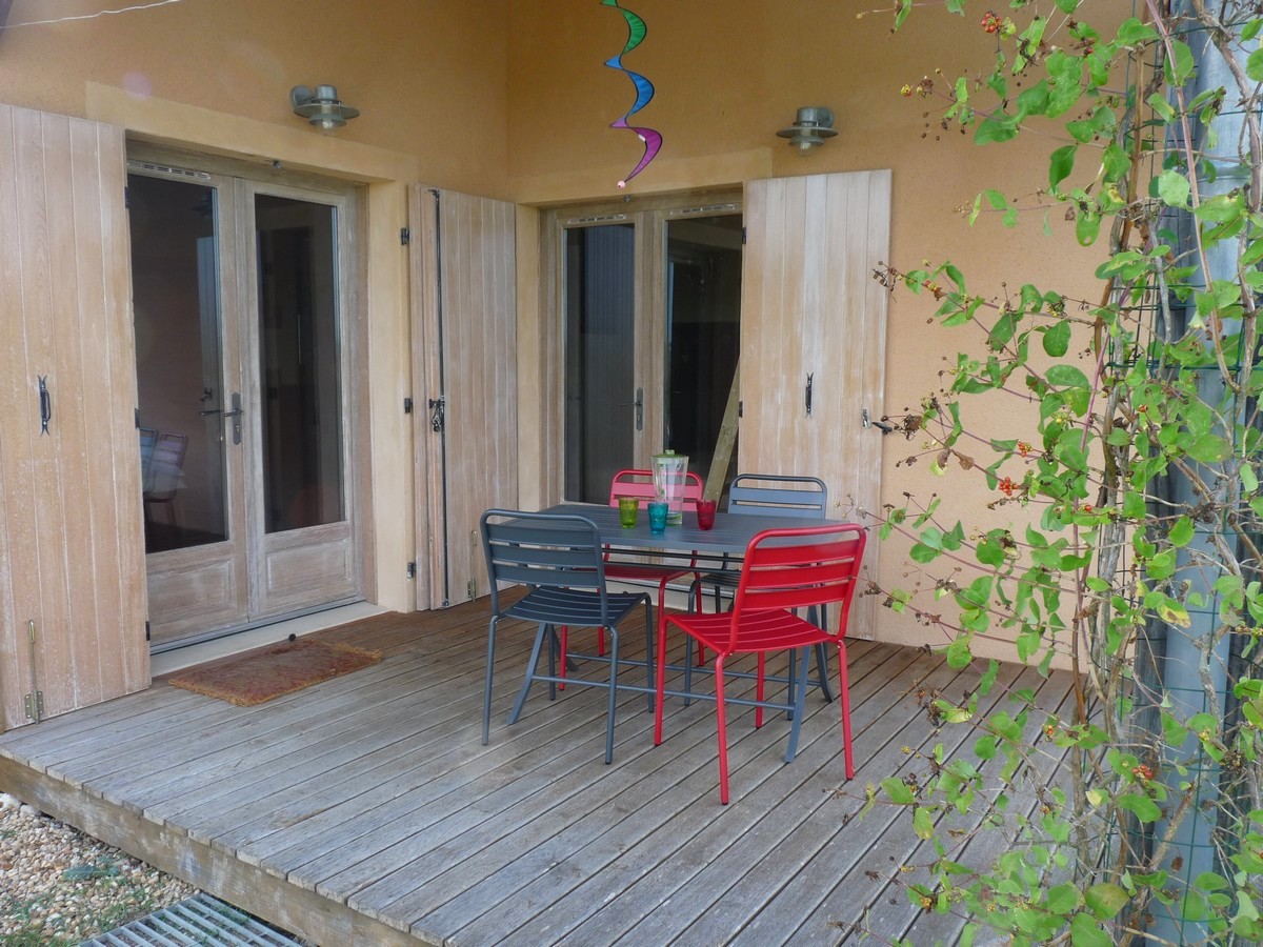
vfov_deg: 51.4
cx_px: 632
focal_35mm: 27
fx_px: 985
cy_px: 474
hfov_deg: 65.3
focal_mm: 4.8
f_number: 4
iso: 100
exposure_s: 1/125
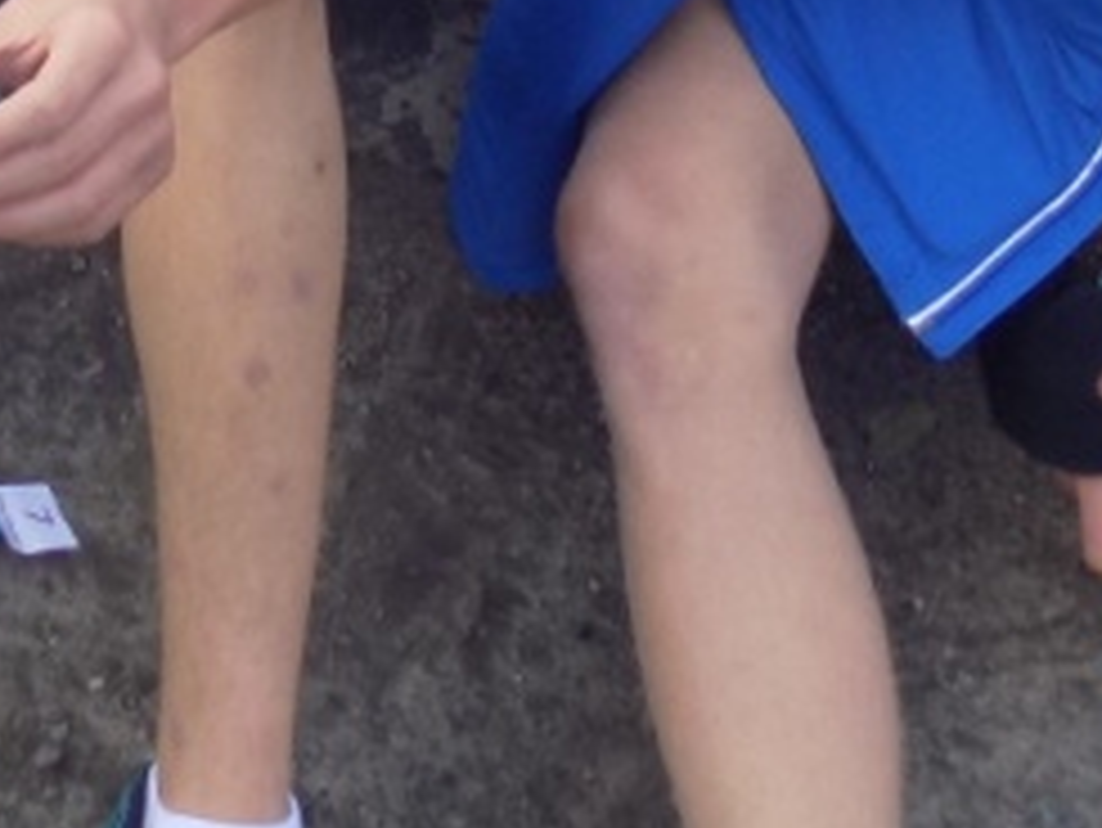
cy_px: -738
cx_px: -72
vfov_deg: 13.5
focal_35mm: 96
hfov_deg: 19.7
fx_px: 3058
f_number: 3.1
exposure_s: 1/200
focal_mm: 4
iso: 80
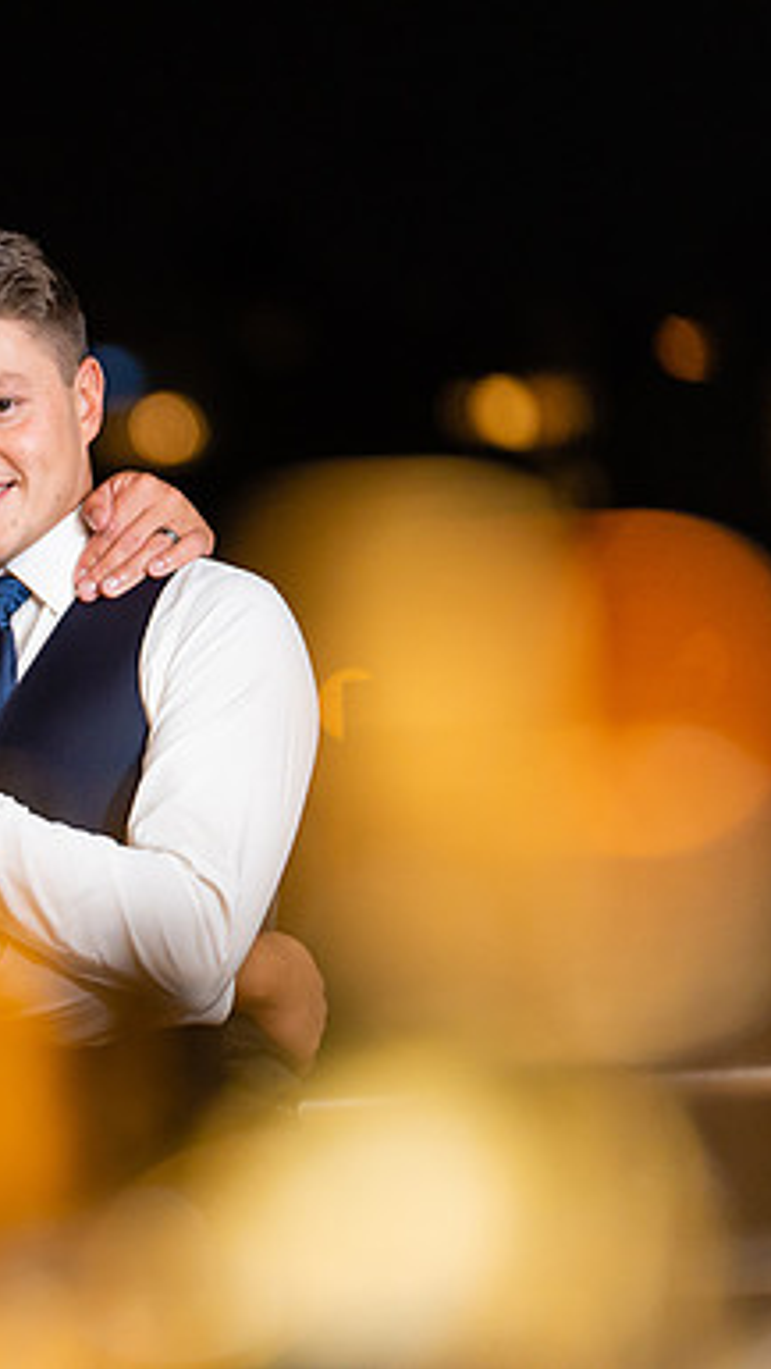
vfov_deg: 8.6
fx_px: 9109
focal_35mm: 251
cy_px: 684
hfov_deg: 4.8
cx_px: -142
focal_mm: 159
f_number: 2.8
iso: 1600
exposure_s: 1/60
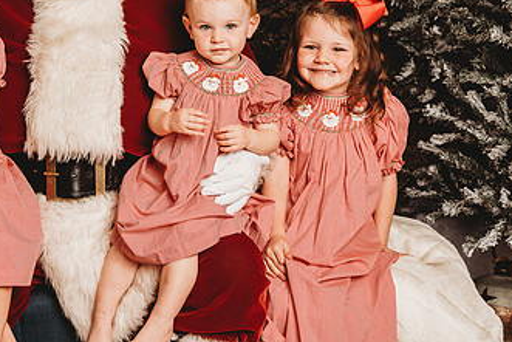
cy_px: 61
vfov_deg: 17.6
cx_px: 167
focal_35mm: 77
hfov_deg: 26.1
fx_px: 1096
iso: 100
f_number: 4
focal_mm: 44
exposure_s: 1/160
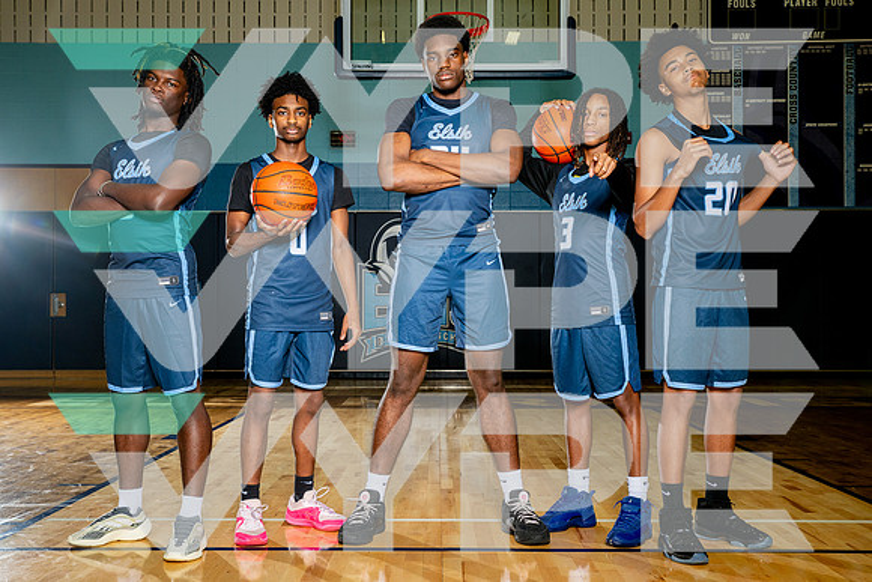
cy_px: 291
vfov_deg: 30.8
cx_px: 424
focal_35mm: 44
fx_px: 1056
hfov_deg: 44.9
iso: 400
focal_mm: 42
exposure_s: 1/160
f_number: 7.1
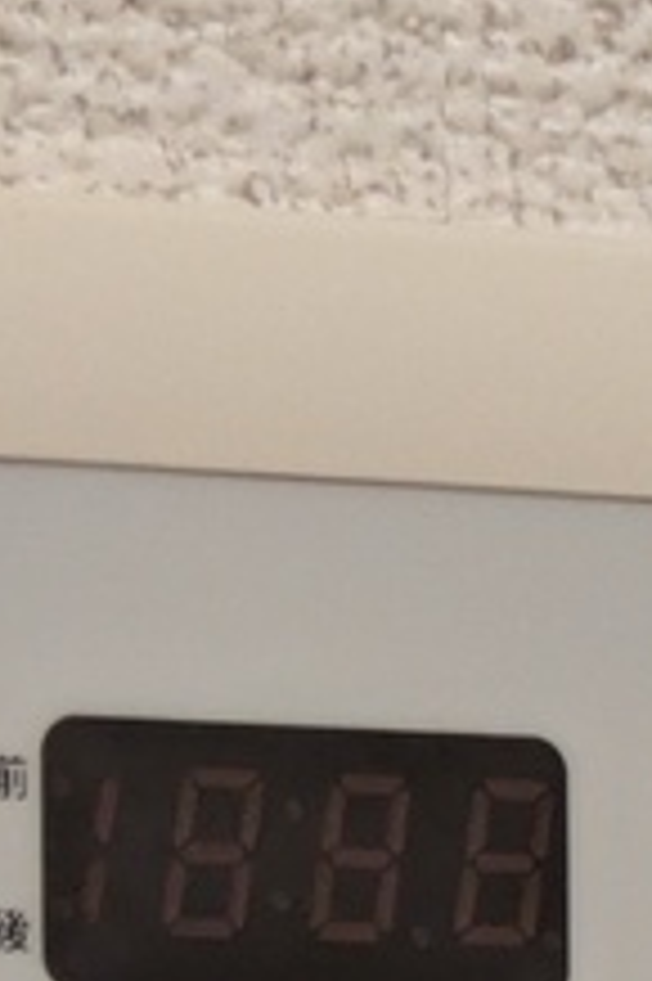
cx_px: 639
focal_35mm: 234
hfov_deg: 5.8
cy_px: 1462
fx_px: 6367
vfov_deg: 8.6
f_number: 1.89
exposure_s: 1/40
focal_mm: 5.43
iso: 408
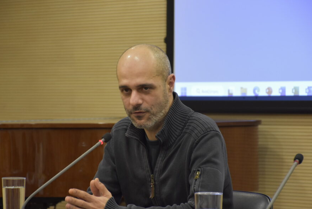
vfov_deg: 7.5
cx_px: 145
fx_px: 1592
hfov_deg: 11.2
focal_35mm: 184
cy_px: 121
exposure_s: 1/30
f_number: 5.6
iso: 1600
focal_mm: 105
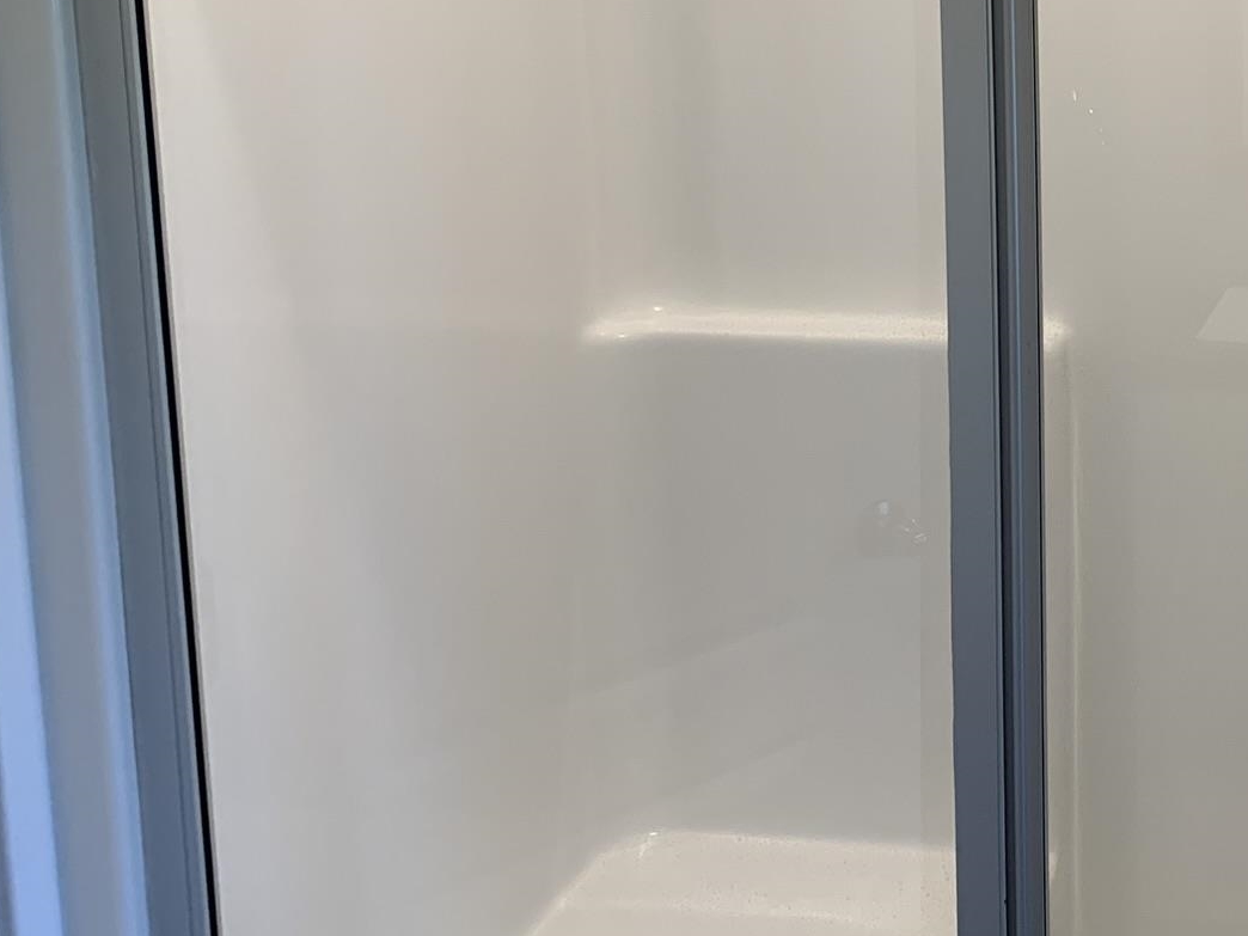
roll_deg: -1.1
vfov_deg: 28.2
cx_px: 1207
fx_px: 1839
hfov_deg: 34.6
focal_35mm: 51
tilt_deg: -9.1
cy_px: 250
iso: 100
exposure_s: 1/120
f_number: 1.8
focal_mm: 4.25
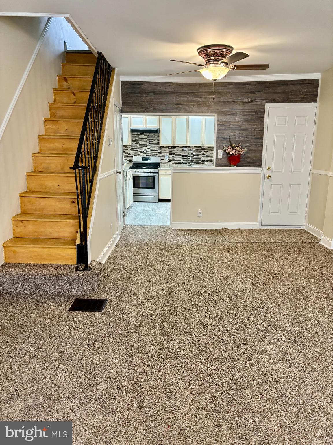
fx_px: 333
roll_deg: +0.1
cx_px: 166
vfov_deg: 67.3
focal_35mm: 26
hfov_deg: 53.1
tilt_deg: -12.8
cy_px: 222
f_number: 1.6
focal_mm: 5.96
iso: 250
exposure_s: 1/60
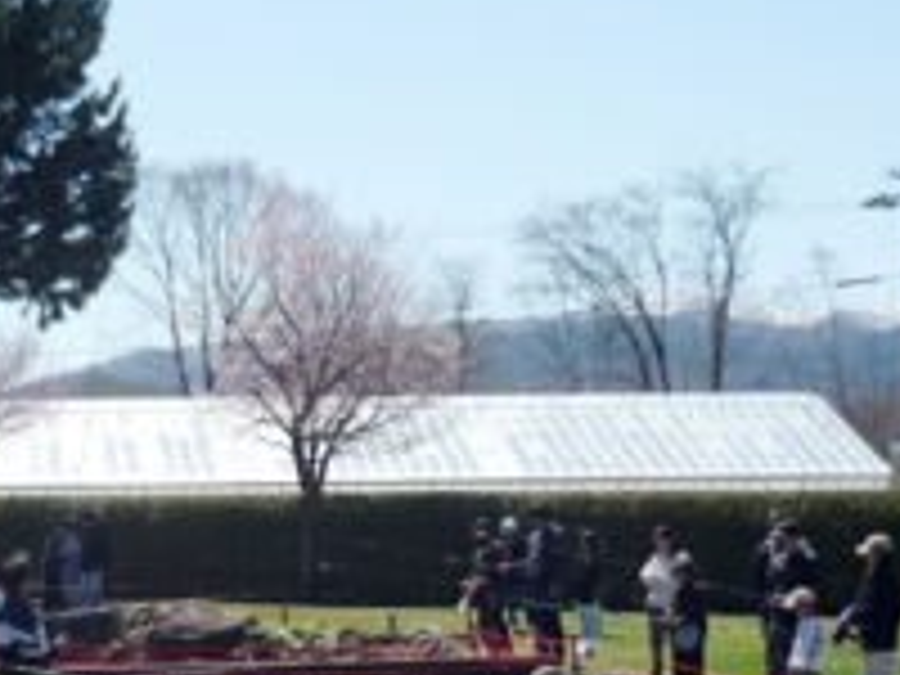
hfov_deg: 19.8
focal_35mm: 99
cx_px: 279
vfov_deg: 14.9
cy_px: 531
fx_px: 2574
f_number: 8
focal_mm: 5.5
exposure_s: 1/200
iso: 100
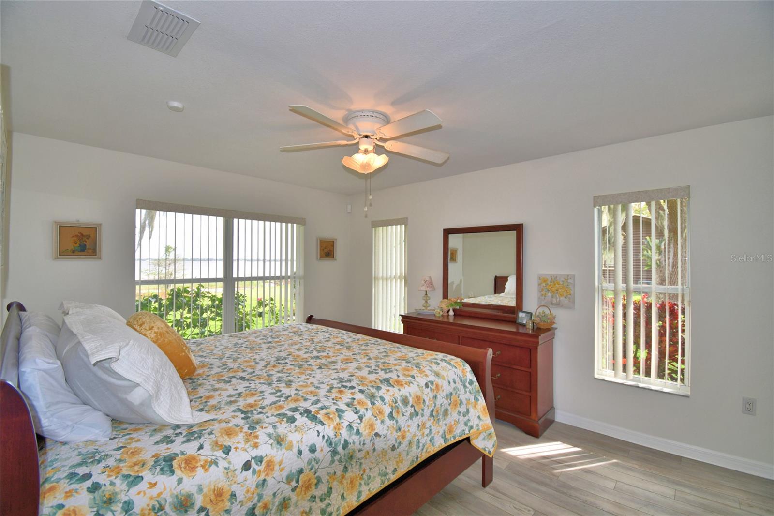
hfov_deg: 100.4
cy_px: 258
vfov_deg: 77.3
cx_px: 387
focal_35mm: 15
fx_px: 322
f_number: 4.5
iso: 100
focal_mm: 10
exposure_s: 1/125
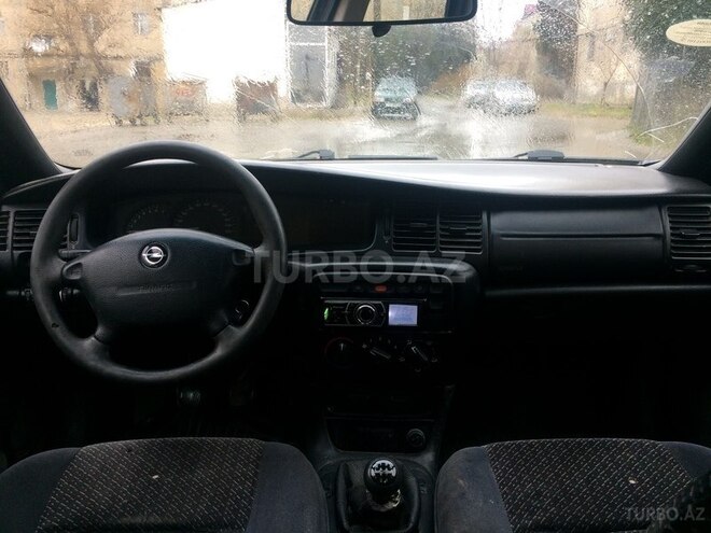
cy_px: 266
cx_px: 356
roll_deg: +0.6
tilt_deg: -15.3
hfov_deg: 61.7
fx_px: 596
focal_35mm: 29
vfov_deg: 48.2
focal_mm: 4.15
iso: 64
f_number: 2.2
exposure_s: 1/100
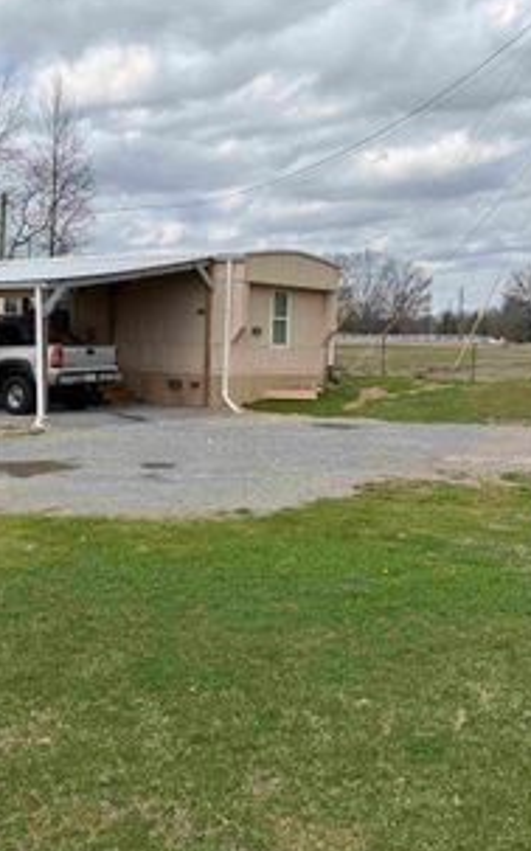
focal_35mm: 42
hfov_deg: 29.7
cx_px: 101
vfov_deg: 47.1
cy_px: 375
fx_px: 974
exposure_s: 1/5319
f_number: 1.78
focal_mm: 6.76
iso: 80
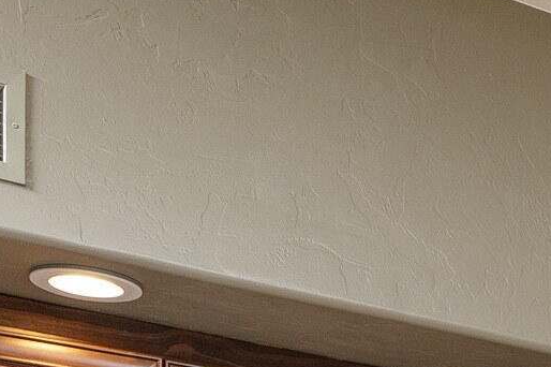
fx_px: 1667
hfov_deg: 16.1
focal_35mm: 109
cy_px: 852
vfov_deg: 10.8
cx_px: 965
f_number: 5
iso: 200
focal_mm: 20
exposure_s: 1/250
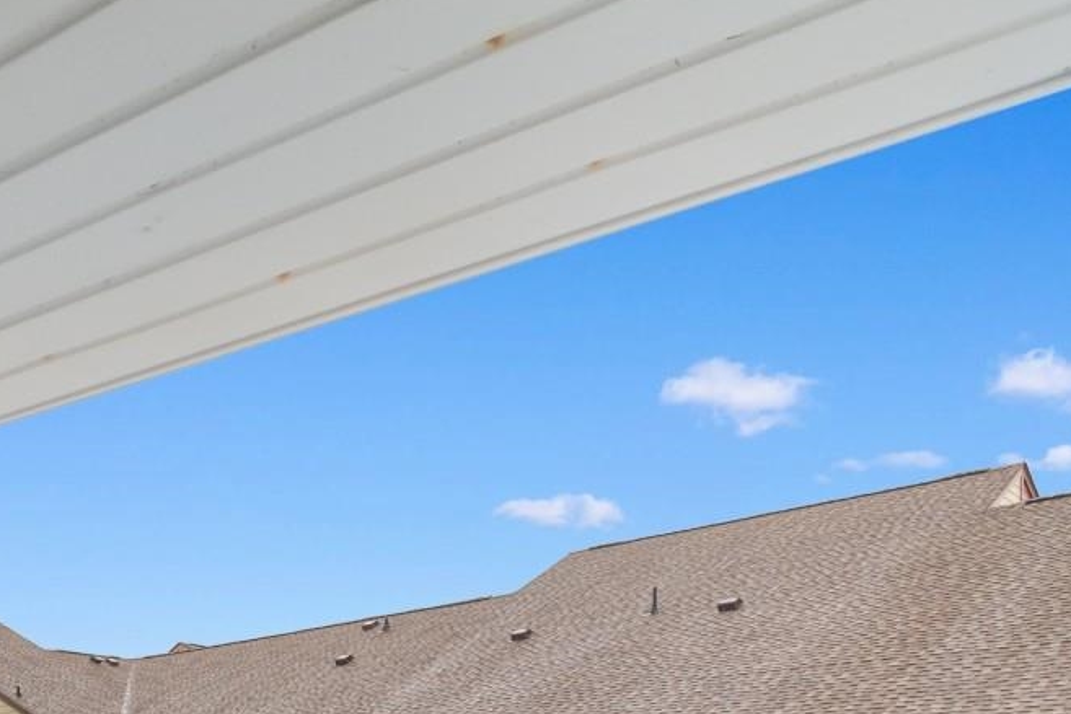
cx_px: 52
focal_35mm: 37
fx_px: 1101
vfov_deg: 31.2
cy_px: 817
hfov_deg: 45.5
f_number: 5.6
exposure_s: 1/125
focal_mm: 10
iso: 100
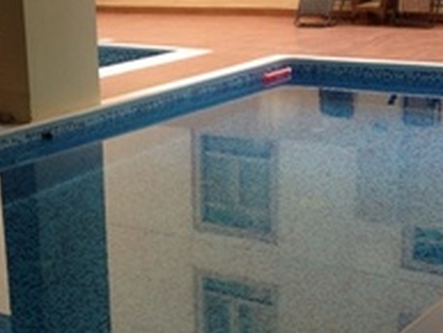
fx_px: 1063
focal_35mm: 83
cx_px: 162
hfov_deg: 23.5
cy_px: 219
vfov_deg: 17.8
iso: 50
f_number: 2.4
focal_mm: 4.28
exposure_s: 1/251
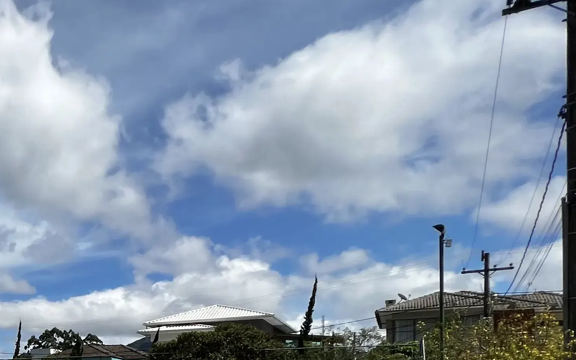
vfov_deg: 30.3
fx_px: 597
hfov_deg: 34.4
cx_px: -190
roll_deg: -1.0
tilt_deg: +0.2
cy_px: 388
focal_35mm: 38
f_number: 1.8
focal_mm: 1.57
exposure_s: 1/2421
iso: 32
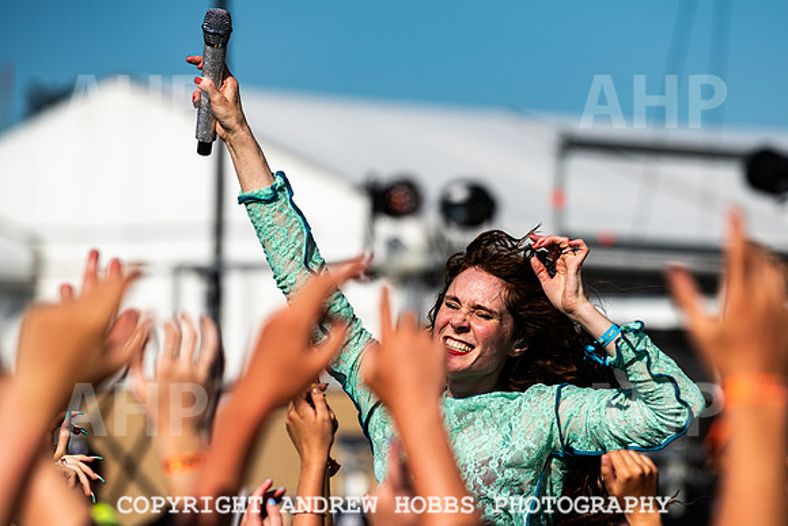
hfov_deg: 8.7
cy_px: 309
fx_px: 5188
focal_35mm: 237
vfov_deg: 5.8
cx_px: 467
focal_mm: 200
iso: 200
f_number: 4
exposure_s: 1/5000
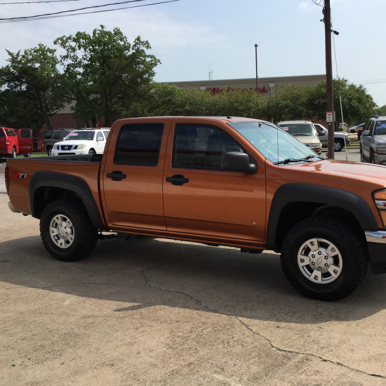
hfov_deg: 44.7
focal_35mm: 37
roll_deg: +1.2
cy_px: 194
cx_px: 234
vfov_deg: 44.9
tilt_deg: -7.9
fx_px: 467
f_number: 2.4
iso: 25
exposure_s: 1/1698
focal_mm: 3.3
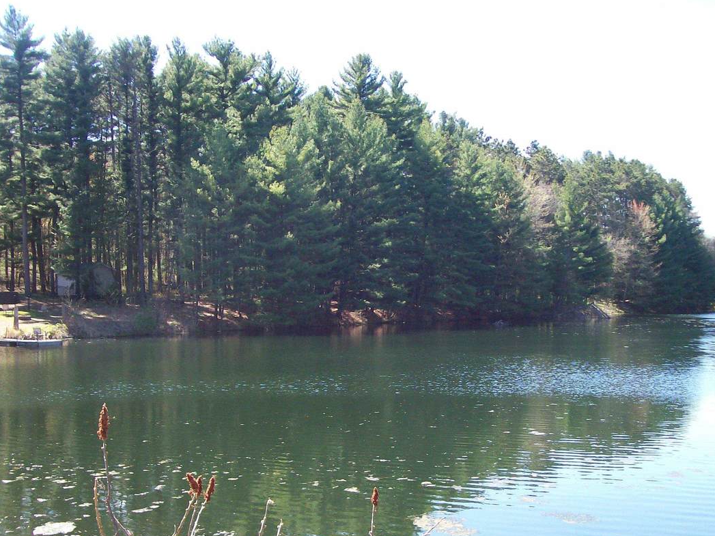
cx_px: 381
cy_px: 303
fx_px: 909
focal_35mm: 44
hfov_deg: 42.9
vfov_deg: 32.8
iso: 80
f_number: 2.7
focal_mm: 6
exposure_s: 1/341
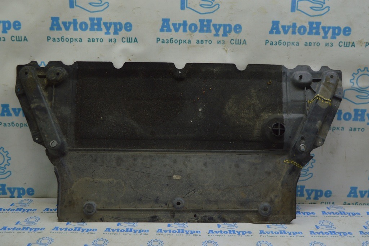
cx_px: 184
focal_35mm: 38
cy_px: 123
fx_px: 384
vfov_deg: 35.4
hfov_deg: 51.3
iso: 400
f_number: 5.6
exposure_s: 1/40
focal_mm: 25
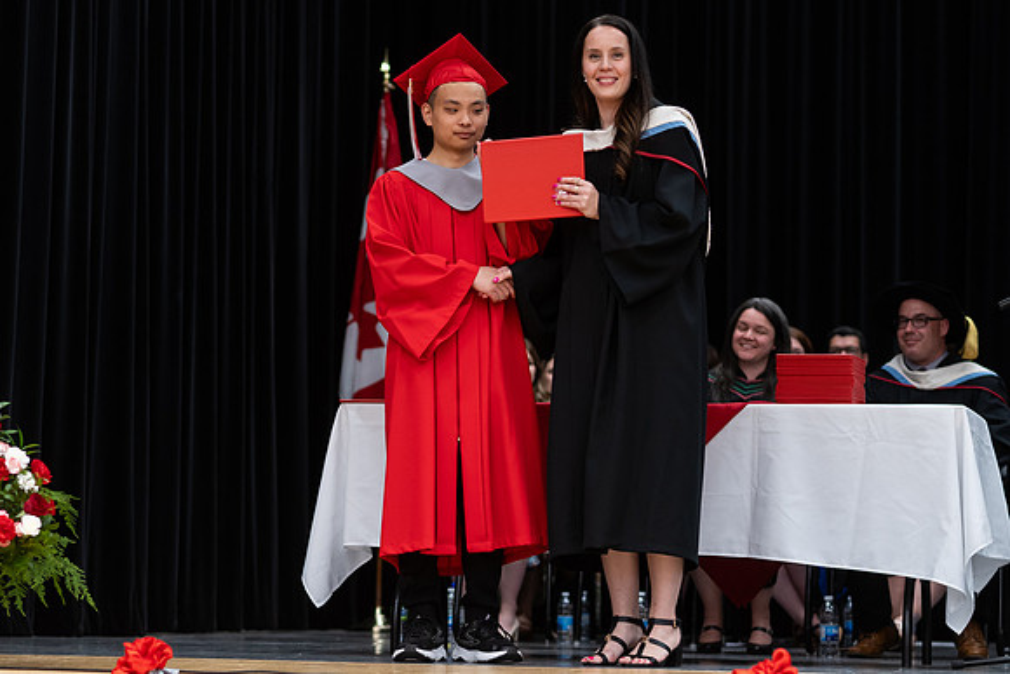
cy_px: 369
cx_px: 433
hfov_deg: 18.3
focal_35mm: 112
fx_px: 3135
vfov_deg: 12.3
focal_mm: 85
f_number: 2.8
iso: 1000
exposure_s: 1/200
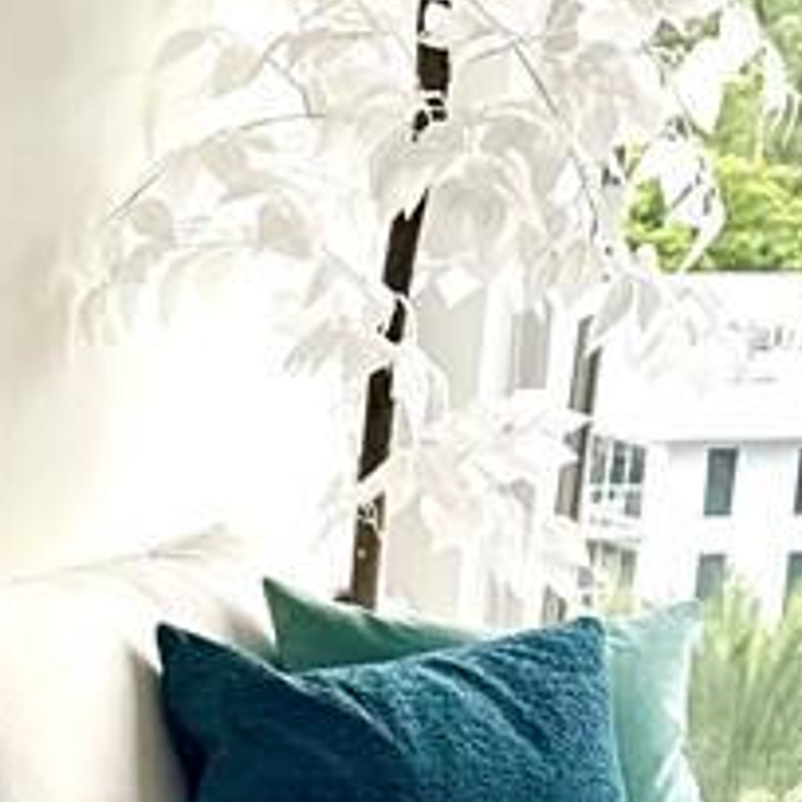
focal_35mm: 166
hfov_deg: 10.3
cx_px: -240
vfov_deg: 10.3
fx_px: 4351
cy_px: 1069
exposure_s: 1/285
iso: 80
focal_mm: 6.76
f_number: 1.78
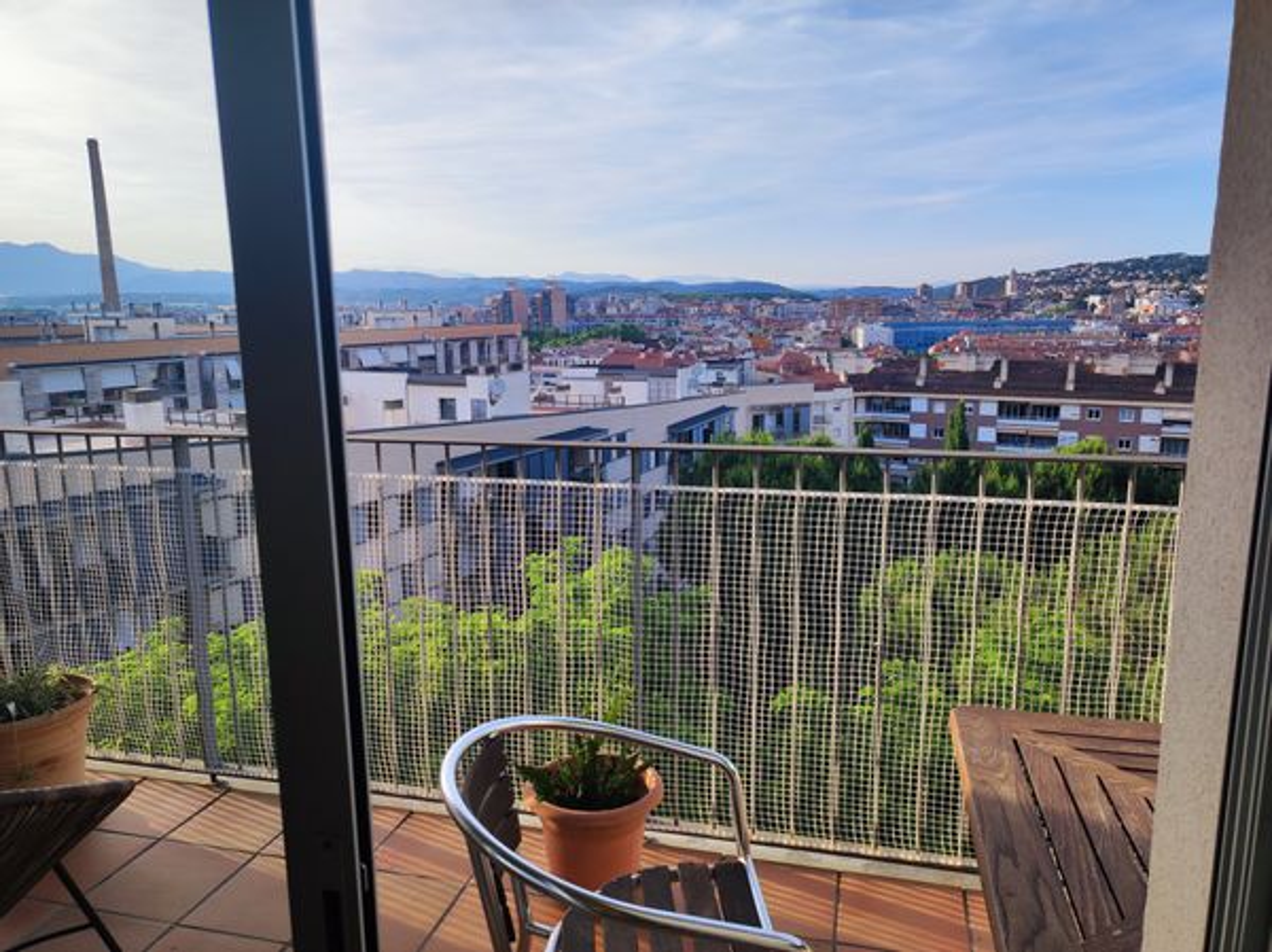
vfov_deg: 54.8
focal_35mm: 25
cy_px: 476
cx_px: 636
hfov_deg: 69.4
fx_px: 918
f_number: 1.79
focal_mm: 4.7
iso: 50
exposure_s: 1/429
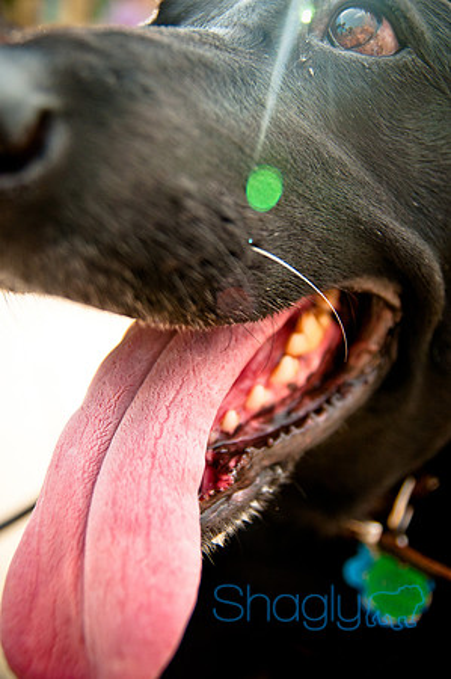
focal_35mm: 36
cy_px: 340
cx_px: 226
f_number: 2.8
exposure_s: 1/1000
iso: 400
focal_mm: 24
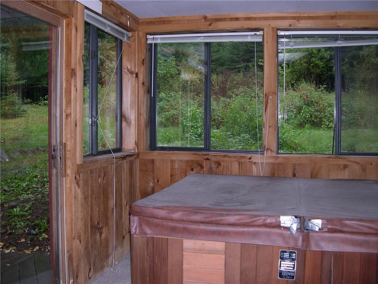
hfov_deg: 49.0
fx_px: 415
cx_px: 189
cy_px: 142
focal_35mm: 38
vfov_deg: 37.7
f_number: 2.8
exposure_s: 1/60
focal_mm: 8
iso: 223
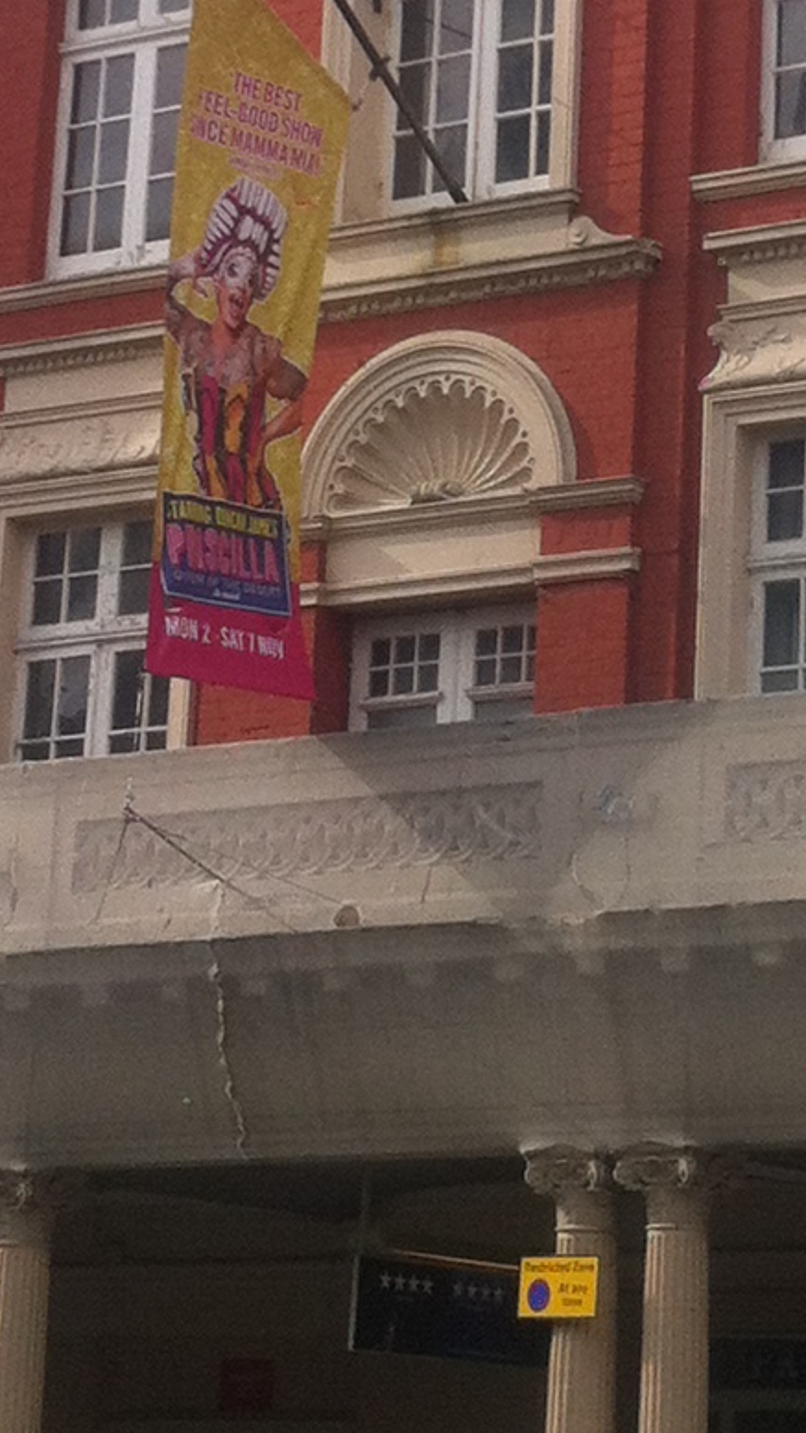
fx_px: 4826
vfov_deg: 16.6
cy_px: 15
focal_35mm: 127
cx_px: 797
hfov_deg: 9.5
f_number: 2.8
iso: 80
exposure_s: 1/887
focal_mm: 3.85
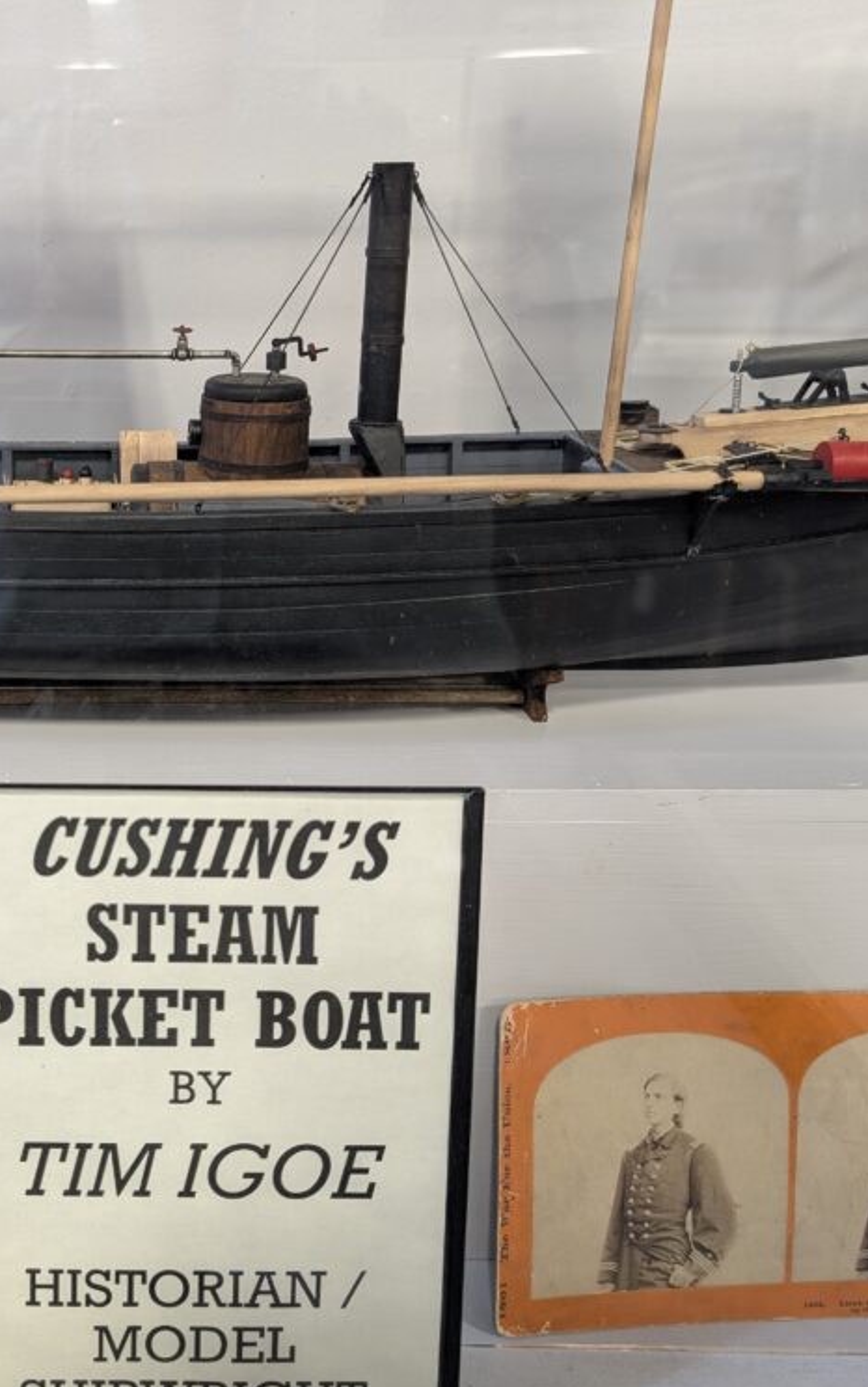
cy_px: 684
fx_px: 1324
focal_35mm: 35
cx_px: 132
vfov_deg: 55.3
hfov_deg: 34.8
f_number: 1.68
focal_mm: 6.9
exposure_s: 1/91.5
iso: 226
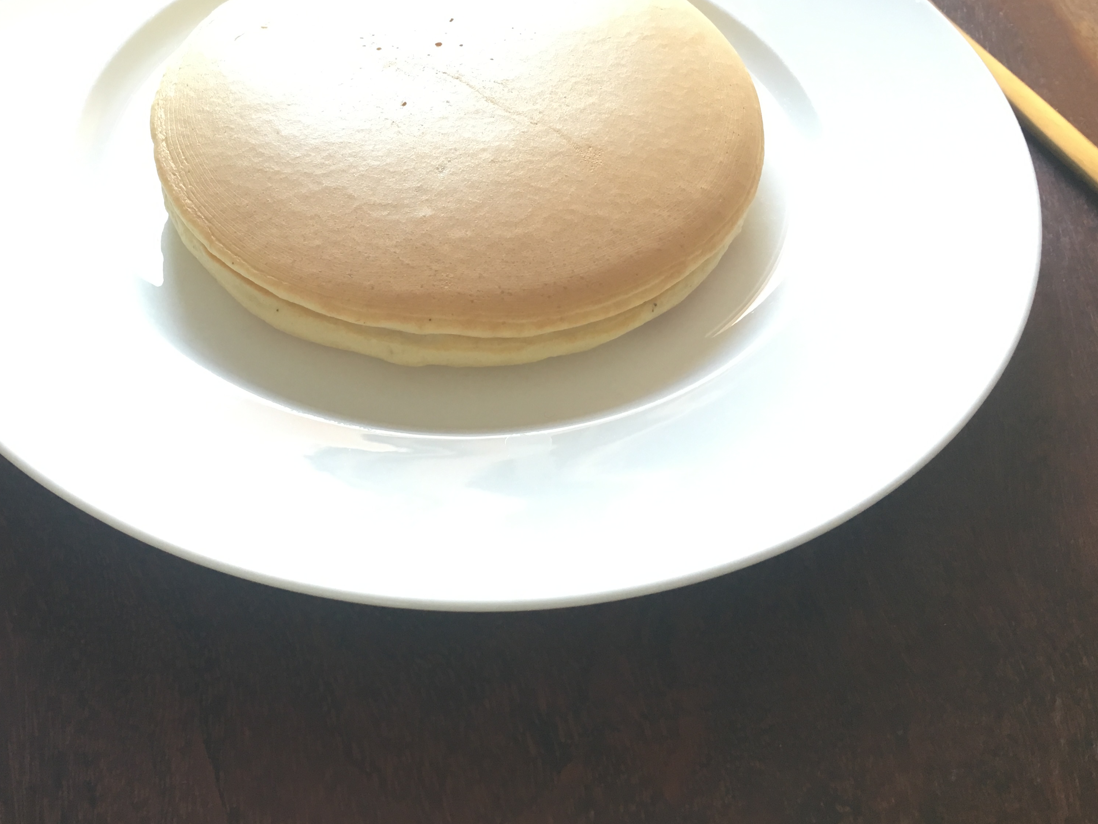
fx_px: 1237
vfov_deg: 36.8
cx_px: 411
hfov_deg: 47.4
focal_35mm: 39
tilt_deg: -46.9
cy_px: 383
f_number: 2.2
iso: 125
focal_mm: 4.15
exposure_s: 1/33
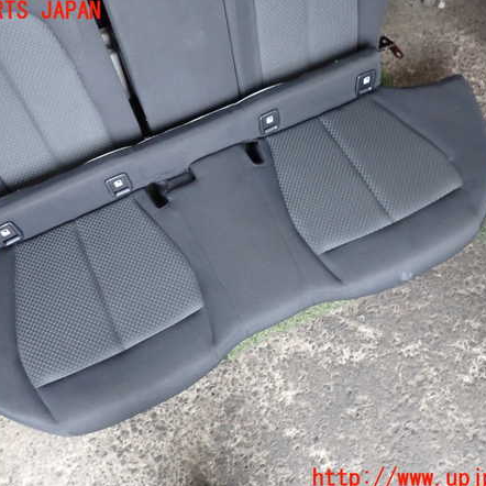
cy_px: 245
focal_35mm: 30
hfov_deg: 54.0
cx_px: 231
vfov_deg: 54.0
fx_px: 477
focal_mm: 4.5
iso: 500
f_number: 2
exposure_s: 1/30
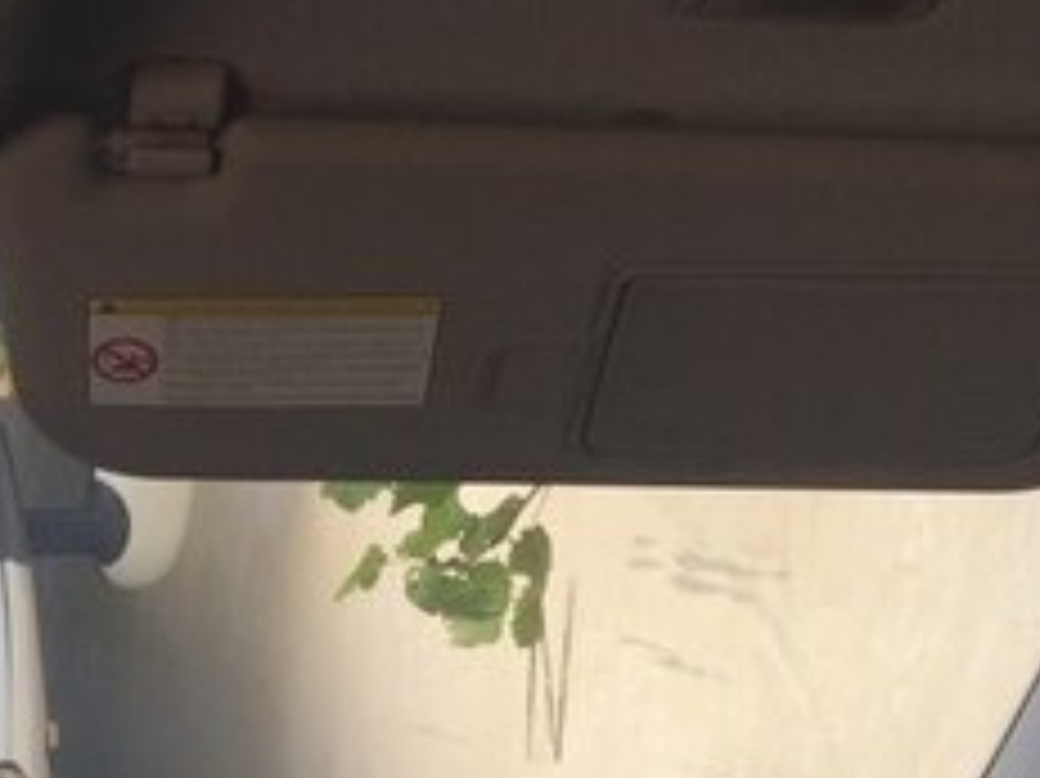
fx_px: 2492
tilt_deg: -10.5
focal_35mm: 83
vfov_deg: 16.6
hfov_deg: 21.3
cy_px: 1073
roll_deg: -1.1
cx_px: -329
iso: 32
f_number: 2.2
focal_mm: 4.15
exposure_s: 1/114
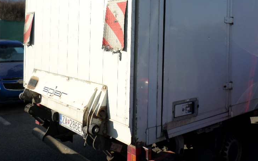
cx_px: 136
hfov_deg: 52.7
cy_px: 31
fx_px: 260
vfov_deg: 33.4
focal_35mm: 37
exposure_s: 1/1000
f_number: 2.5
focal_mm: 4.5
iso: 80
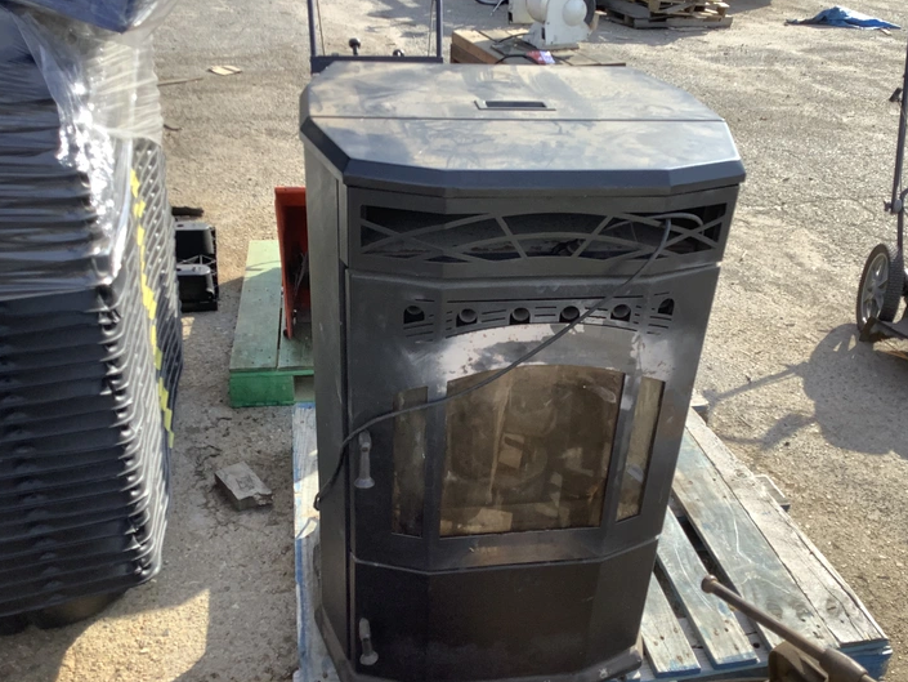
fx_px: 866
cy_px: 346
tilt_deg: -28.7
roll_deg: -4.2
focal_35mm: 33
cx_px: 466
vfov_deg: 43.0
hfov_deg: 55.3
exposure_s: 1/479
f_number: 2.4
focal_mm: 3.3
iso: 25
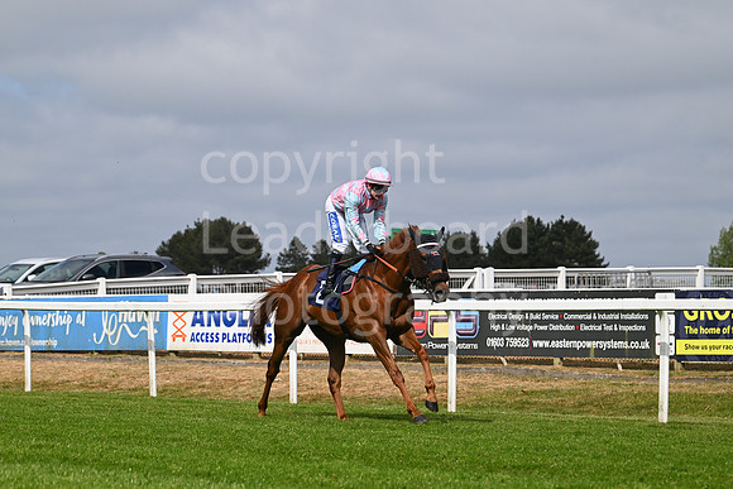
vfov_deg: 10.2
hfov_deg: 15.2
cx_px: 366
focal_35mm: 135
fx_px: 2749
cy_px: 244
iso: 400
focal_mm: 135
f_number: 6.3
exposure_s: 1/3200
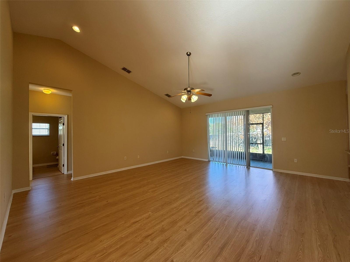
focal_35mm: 14
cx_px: 175
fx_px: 142
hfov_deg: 102.1
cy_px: 131
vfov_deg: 85.7
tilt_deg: +1.2
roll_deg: +0.3
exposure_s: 1/120
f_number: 2.2
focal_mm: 2.22
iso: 125
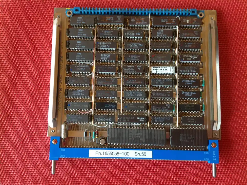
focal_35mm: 35
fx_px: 249
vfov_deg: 40.6
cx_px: 124
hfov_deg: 52.7
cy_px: 92
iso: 64
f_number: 2.4
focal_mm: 4.28
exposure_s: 1/20
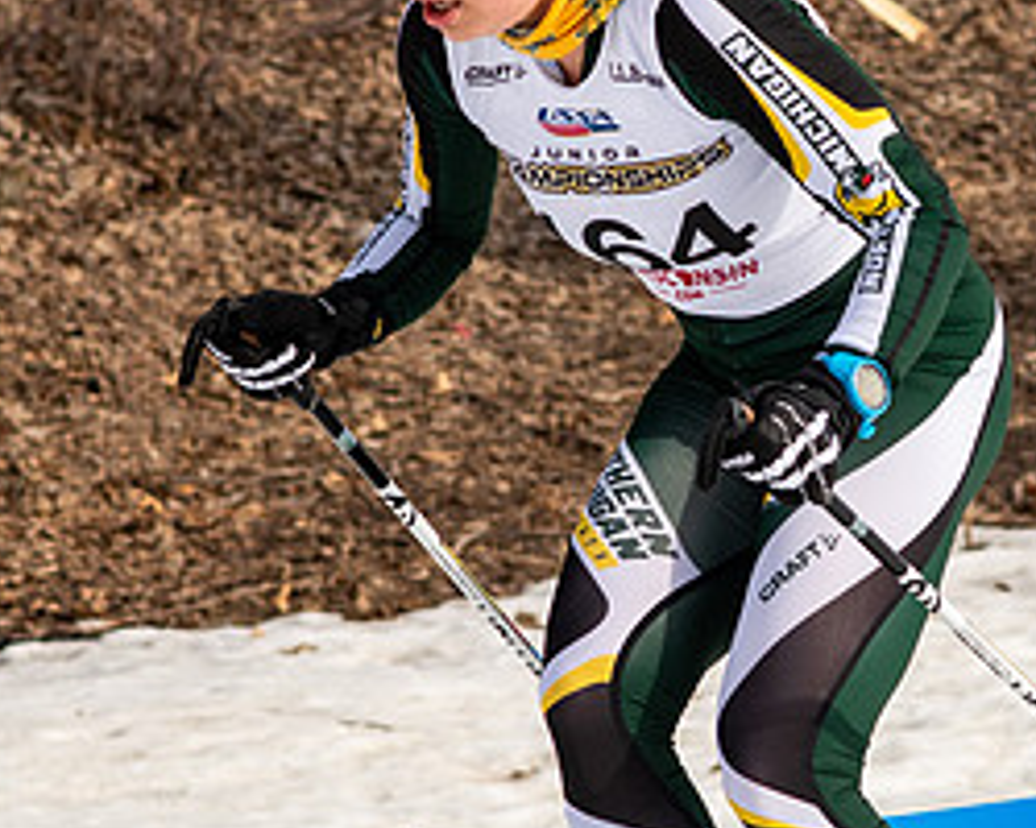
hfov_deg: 5.8
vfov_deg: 4.7
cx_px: 738
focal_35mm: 331
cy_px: 296
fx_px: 10149
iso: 400
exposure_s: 1/2000
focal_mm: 85
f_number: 5.6
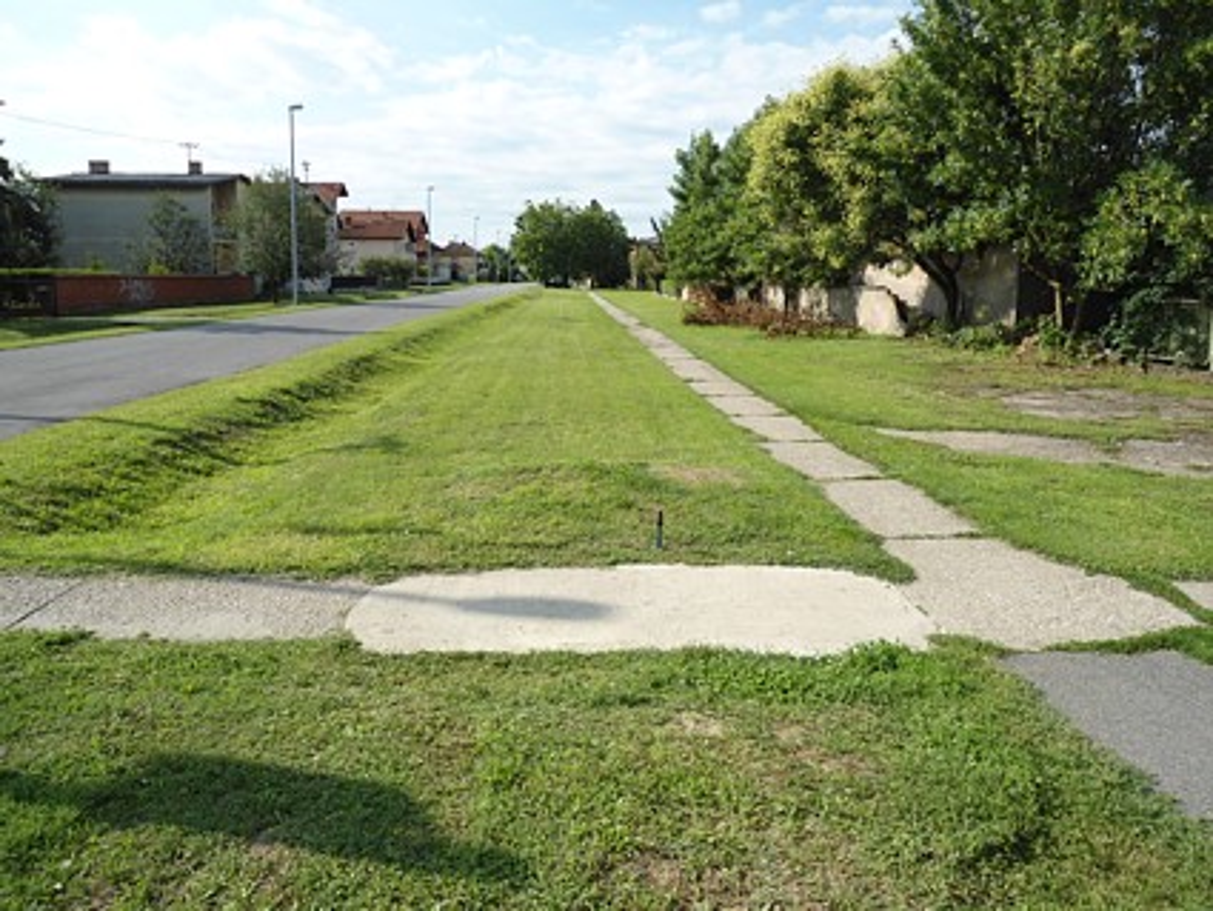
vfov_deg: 53.1
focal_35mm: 26
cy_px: 456
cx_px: 606
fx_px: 911
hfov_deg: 67.3
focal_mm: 4.7
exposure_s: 1/800
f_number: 2.8
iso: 80
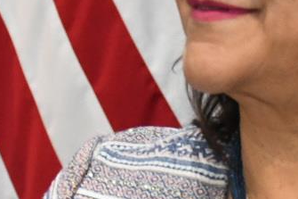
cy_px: 58
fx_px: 3723
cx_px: 160
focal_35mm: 450
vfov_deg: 3.1
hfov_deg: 4.6
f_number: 6.3
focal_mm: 62
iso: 2500
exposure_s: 1/125
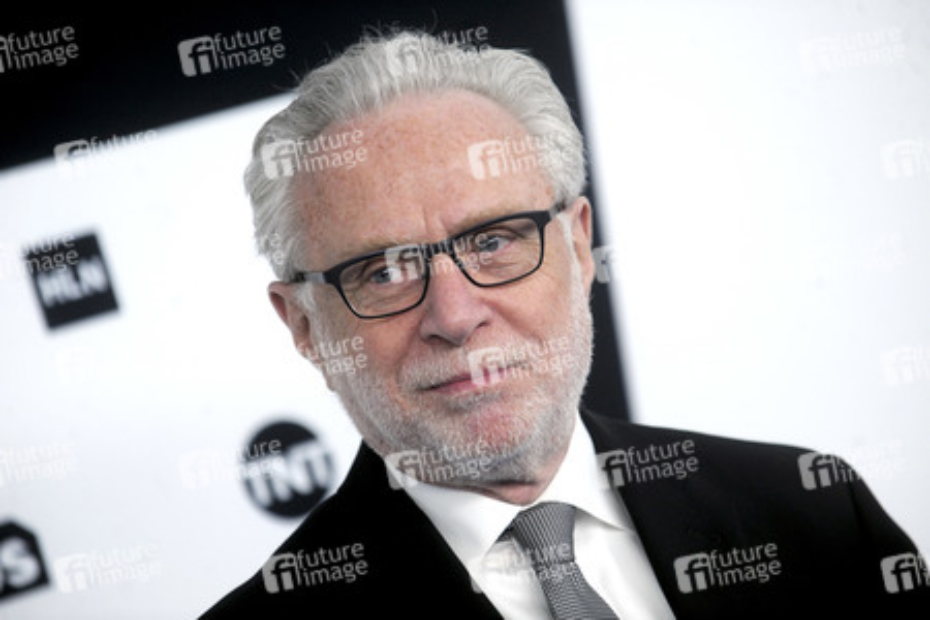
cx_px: 465
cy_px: 310
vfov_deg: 6.9
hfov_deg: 10.3
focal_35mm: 200
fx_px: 5166
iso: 640
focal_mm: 200
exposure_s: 1/400
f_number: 5
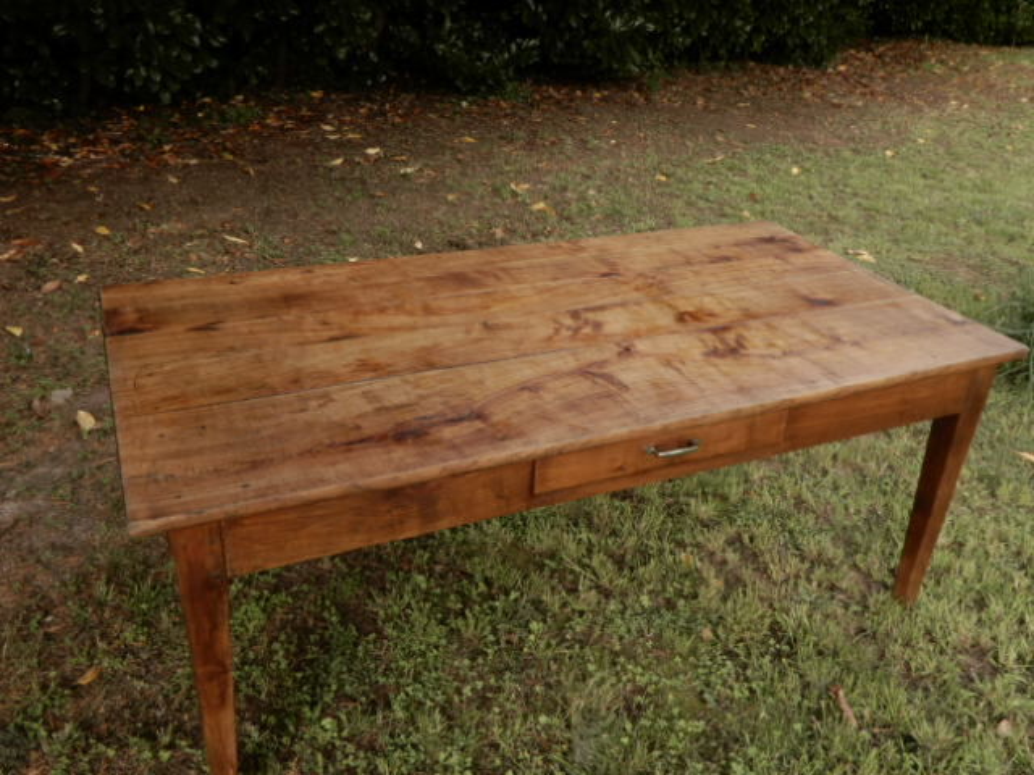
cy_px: 388
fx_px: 896
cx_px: 517
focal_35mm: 30
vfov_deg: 46.8
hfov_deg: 60.0
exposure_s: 1/40
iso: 80
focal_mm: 5.4
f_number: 4
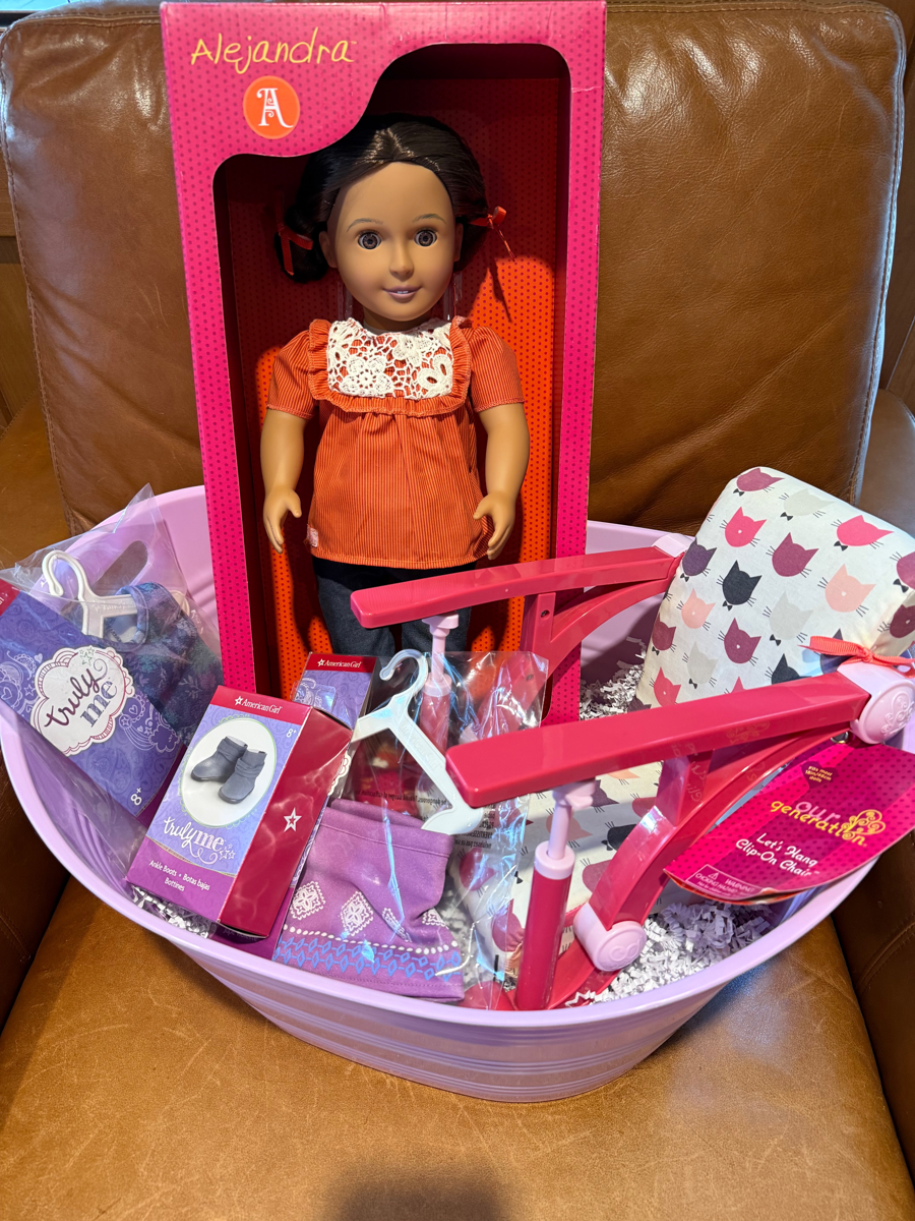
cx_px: 458
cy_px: 610
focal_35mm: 24
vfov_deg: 71.6
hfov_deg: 56.8
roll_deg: -0.7
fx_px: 846
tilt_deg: -44.0
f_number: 1.78
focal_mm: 6.76
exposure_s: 1/60
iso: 320
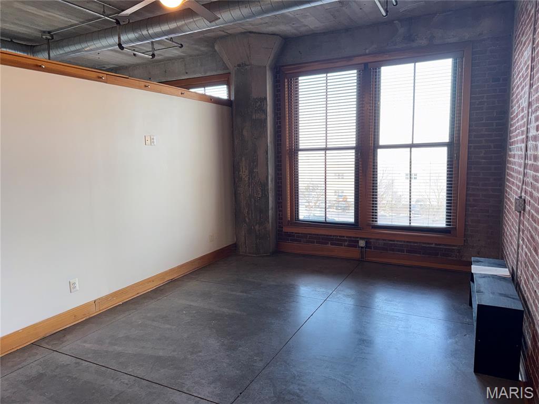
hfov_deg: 71.6
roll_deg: +1.3
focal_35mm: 24
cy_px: 202
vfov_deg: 56.8
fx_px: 374
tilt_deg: -7.2
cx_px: 270
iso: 50
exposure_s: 1/65
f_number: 1.78
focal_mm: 6.76
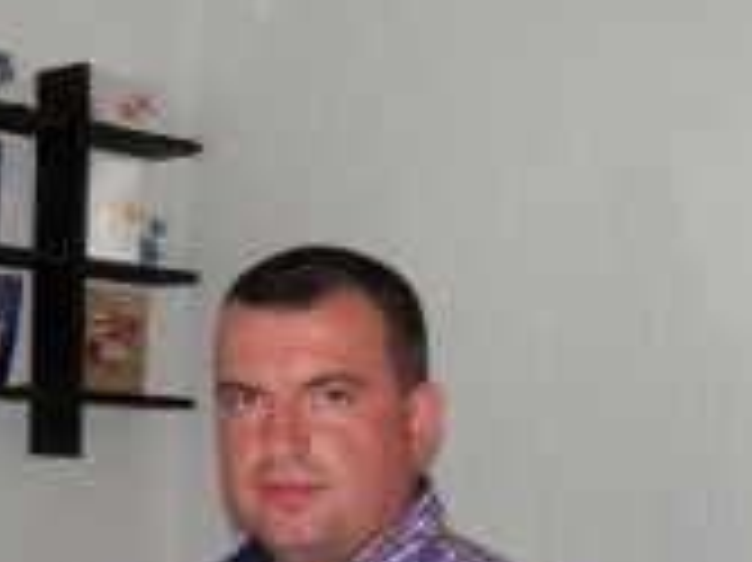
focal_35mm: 79
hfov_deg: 24.6
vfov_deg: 18.1
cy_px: 587
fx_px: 1715
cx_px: 272
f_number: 3.4
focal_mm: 6
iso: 100
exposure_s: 1/30
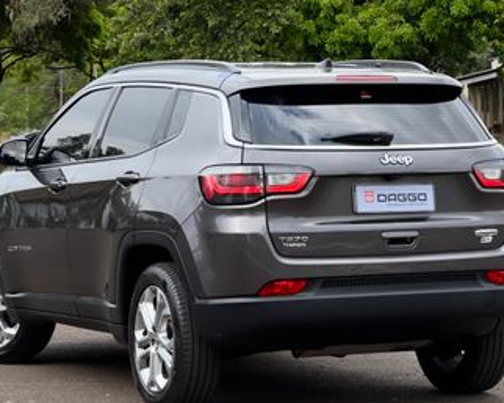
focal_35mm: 110
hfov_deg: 17.5
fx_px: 1639
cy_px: 143
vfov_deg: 14.0
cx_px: 246
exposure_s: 1/124
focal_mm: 9
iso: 25
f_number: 2.8
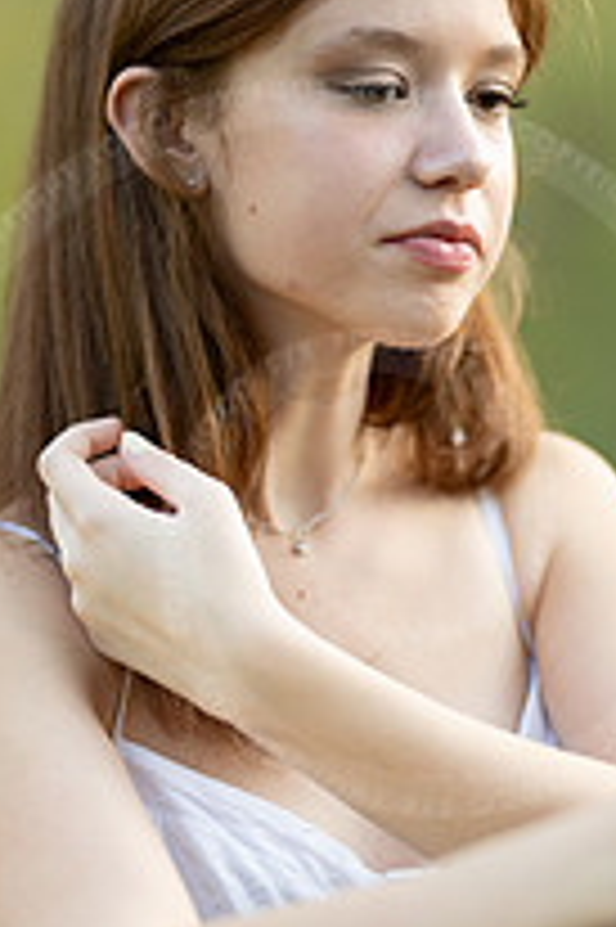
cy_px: 626
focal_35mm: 186
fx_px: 4782
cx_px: 450
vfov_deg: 11.1
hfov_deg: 7.4
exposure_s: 1/500
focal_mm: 85
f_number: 1.2
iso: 100
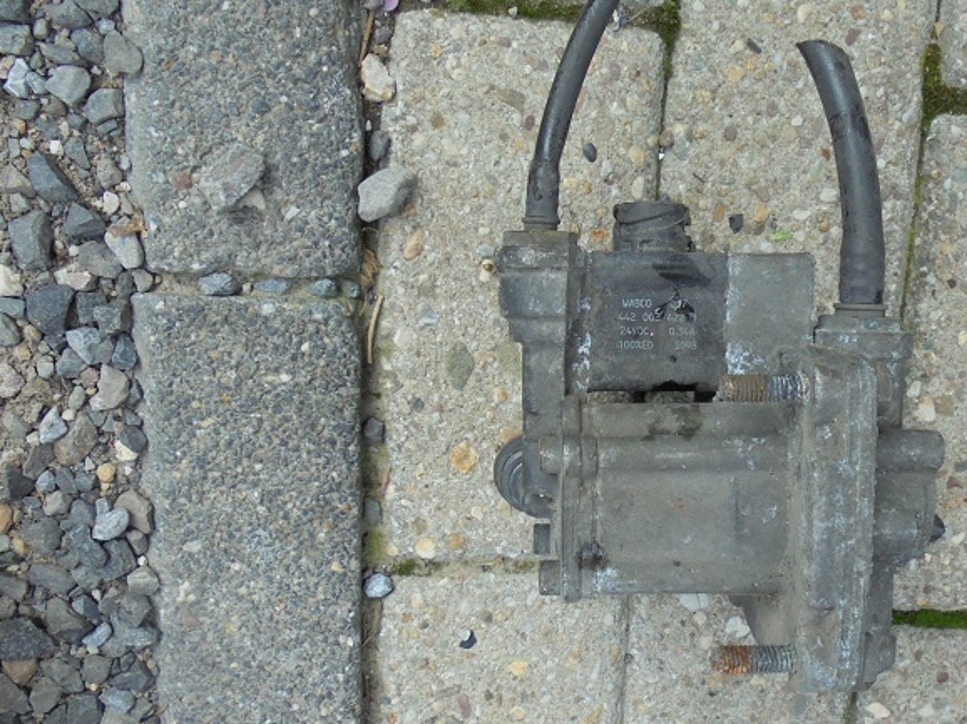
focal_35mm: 36
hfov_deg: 50.8
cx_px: 614
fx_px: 1005
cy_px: 405
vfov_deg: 39.6
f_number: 3.5
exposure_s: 1/200
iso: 100
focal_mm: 4.6
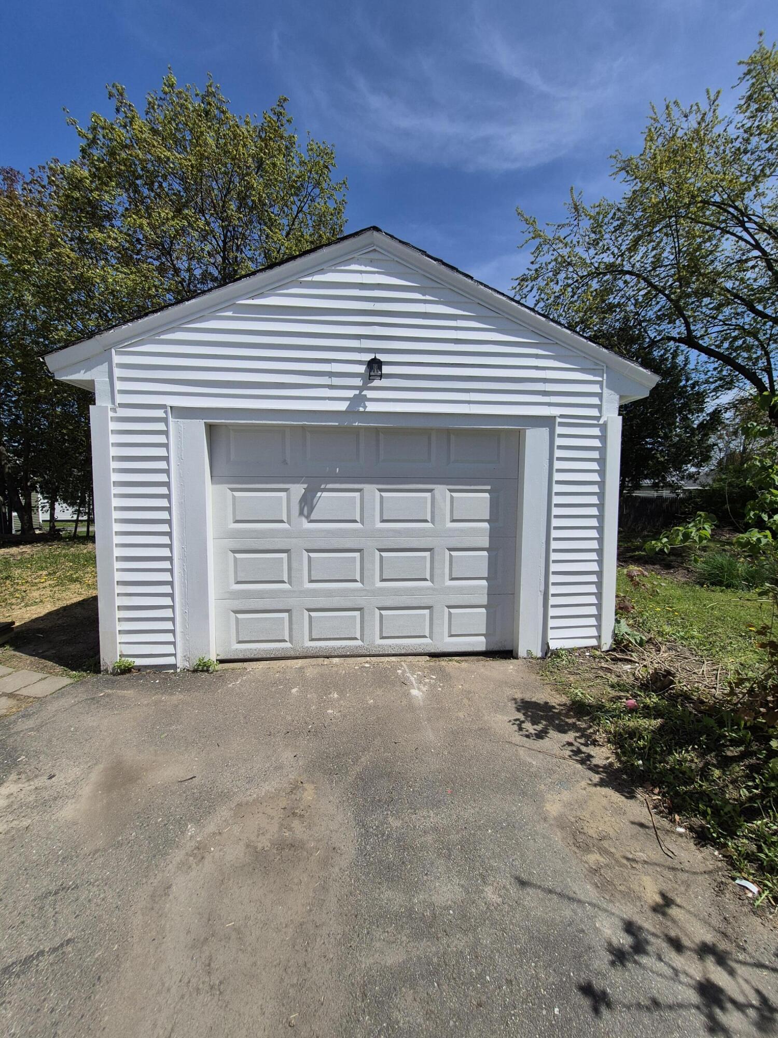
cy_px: 519
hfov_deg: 89.9
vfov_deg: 106.2
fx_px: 390
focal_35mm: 13
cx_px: 389
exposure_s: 1/3336
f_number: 2.2
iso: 50
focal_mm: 1.74
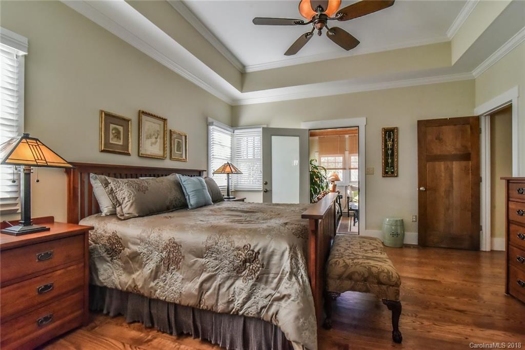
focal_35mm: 16
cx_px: 262
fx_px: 233
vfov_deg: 73.8
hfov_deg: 96.7
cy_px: 175
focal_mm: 16
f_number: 13
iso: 4000
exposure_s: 1/160
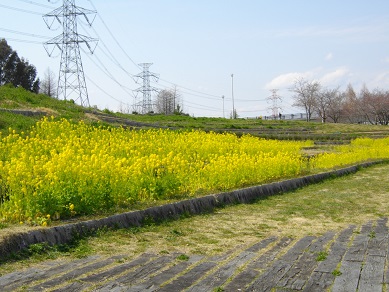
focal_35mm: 62
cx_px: 194
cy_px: 146
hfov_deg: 31.2
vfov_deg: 23.7
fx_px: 697
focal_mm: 11
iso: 100
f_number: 7.9
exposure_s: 1/200
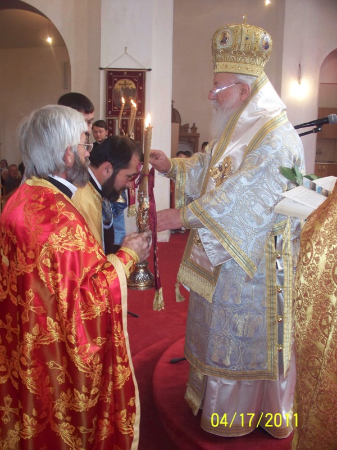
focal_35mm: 36
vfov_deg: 51.4
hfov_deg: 39.7
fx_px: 467
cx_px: 168
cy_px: 225
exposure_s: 1/30
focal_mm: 7.54
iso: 200
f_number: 2.8
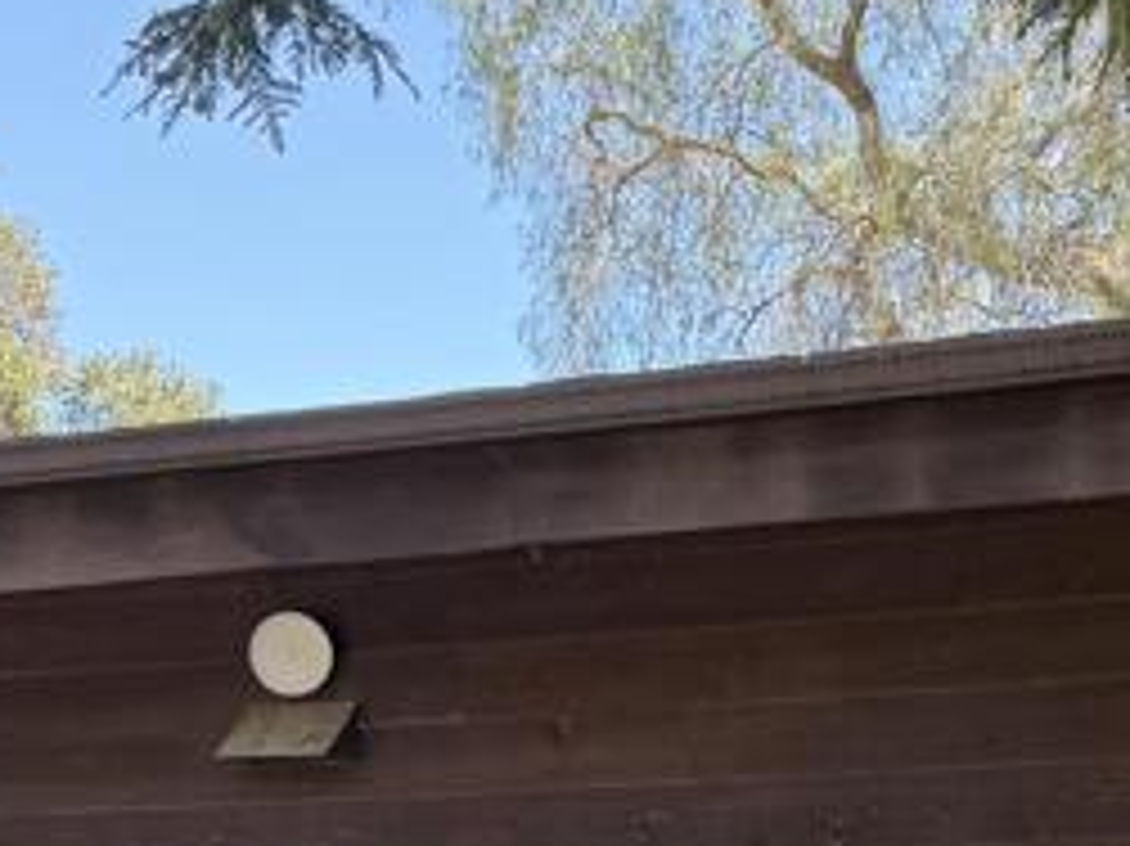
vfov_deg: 14.3
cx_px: 950
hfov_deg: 19.8
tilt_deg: -1.5
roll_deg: -0.3
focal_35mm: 98
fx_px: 3198
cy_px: 1202
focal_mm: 6.76
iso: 80
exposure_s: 1/288
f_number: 1.78
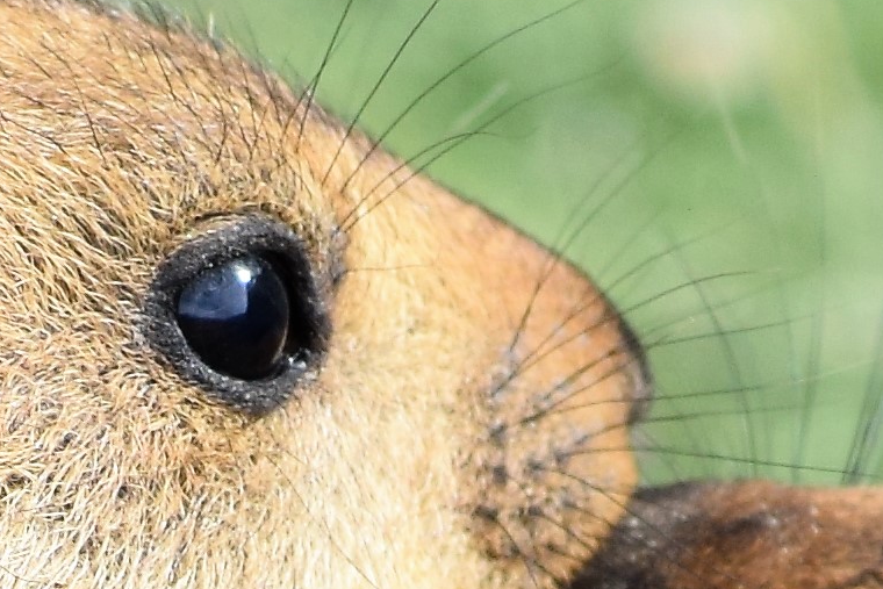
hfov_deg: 0.9
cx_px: 257
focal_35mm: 2369
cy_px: 1507
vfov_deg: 0.6
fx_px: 58114
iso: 250
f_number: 5.6
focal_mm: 200
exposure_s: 1/500
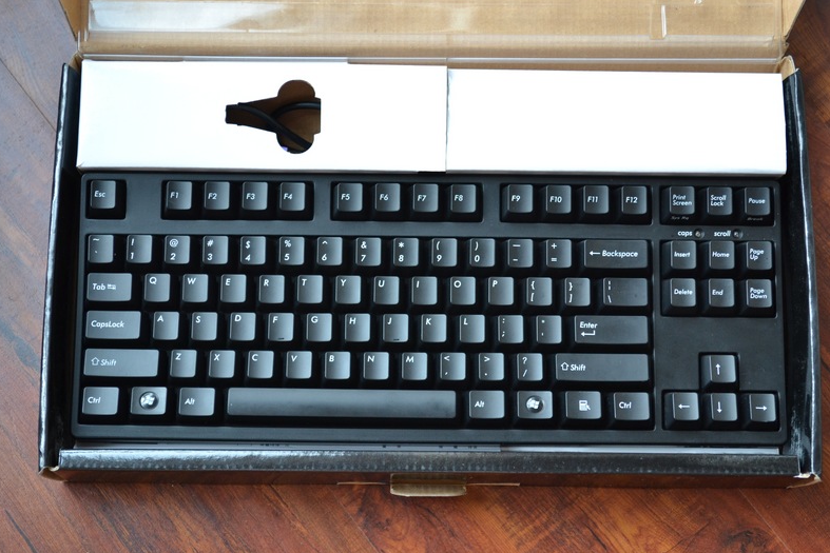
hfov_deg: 31.4
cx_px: 419
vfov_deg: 21.2
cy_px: 280
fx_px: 1476
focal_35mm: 64
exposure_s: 1/25
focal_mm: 42
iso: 800
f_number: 5.3
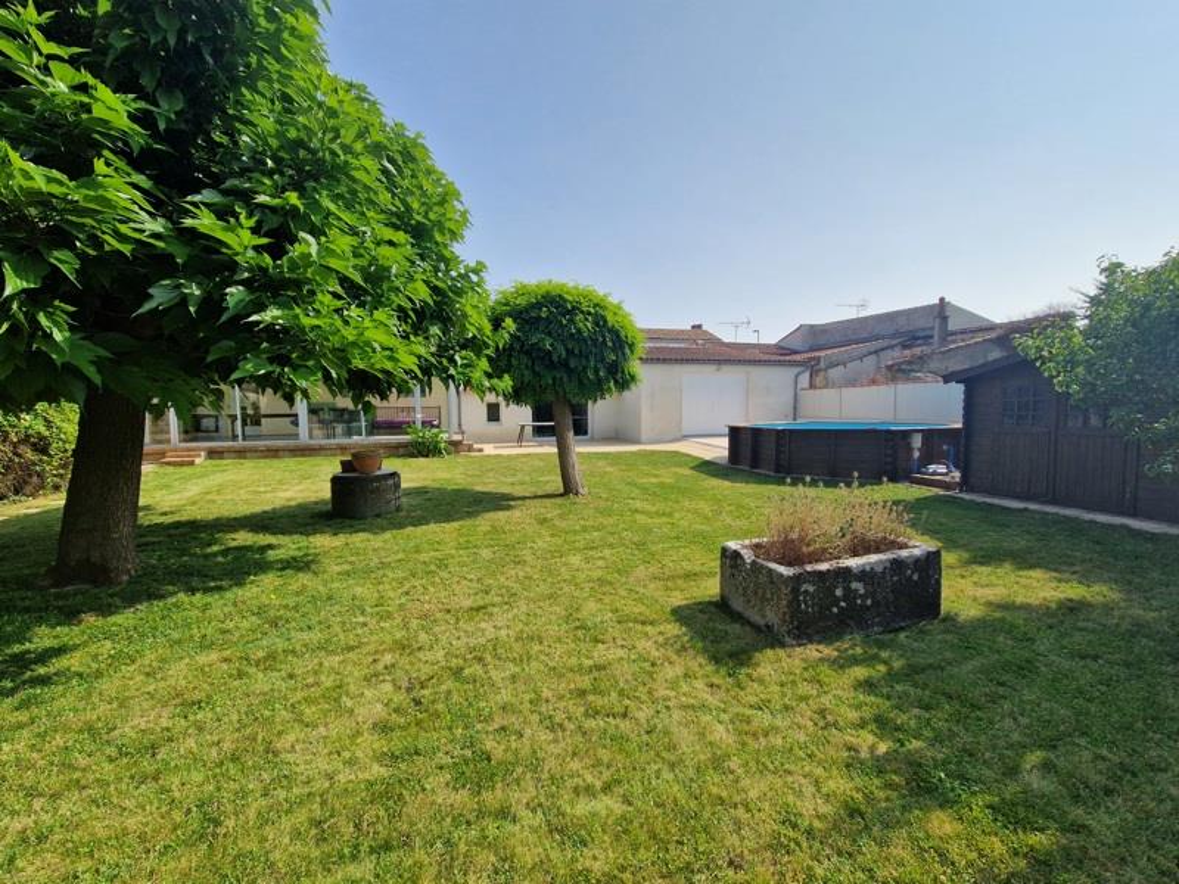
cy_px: 442
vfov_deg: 89.9
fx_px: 443
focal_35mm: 13
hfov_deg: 106.2
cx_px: 590
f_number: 2.2
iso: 50
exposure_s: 1/1948
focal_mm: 2.2
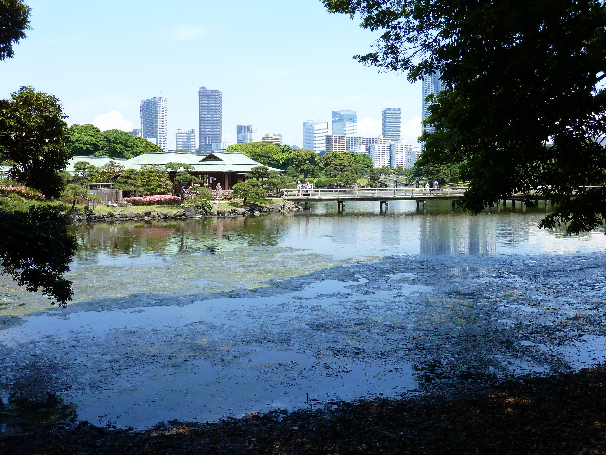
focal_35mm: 35
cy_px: 228
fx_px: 613
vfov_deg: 40.7
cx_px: 303
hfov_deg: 52.6
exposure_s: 1/320
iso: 80
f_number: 4
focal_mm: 5.7
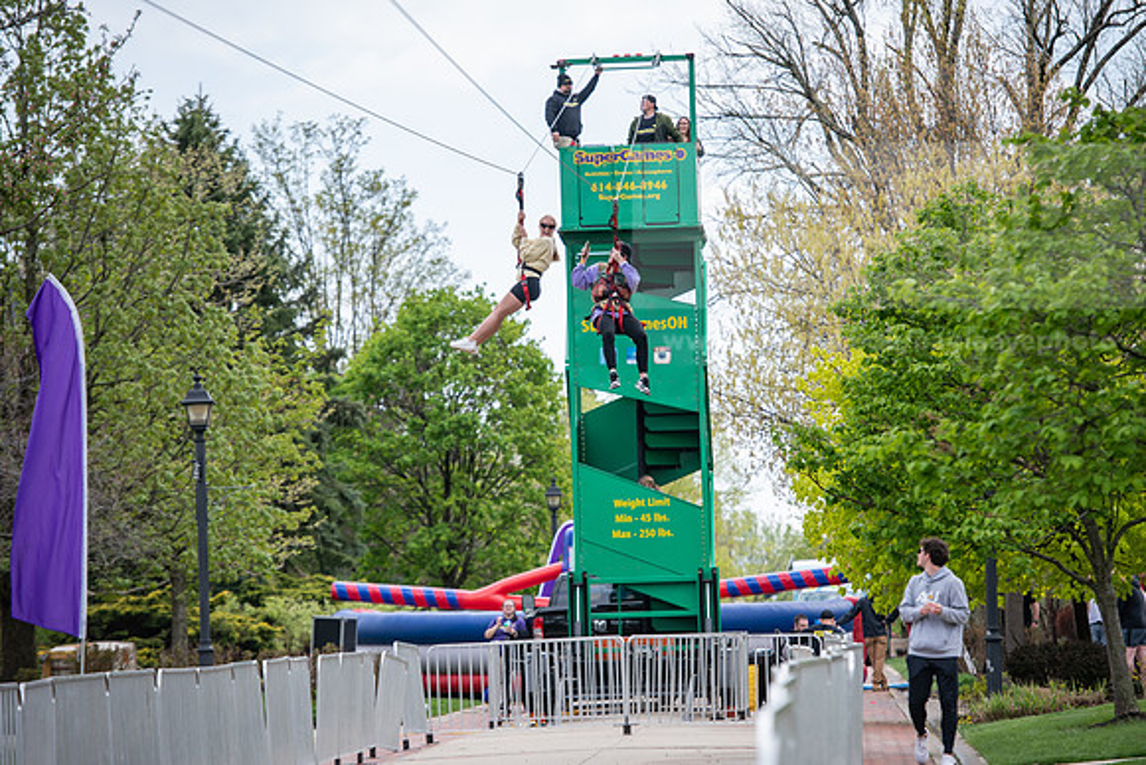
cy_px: 382
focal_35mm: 160
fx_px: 5094
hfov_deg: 12.8
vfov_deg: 8.6
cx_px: 573
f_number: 4
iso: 160
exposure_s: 1/640
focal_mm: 160
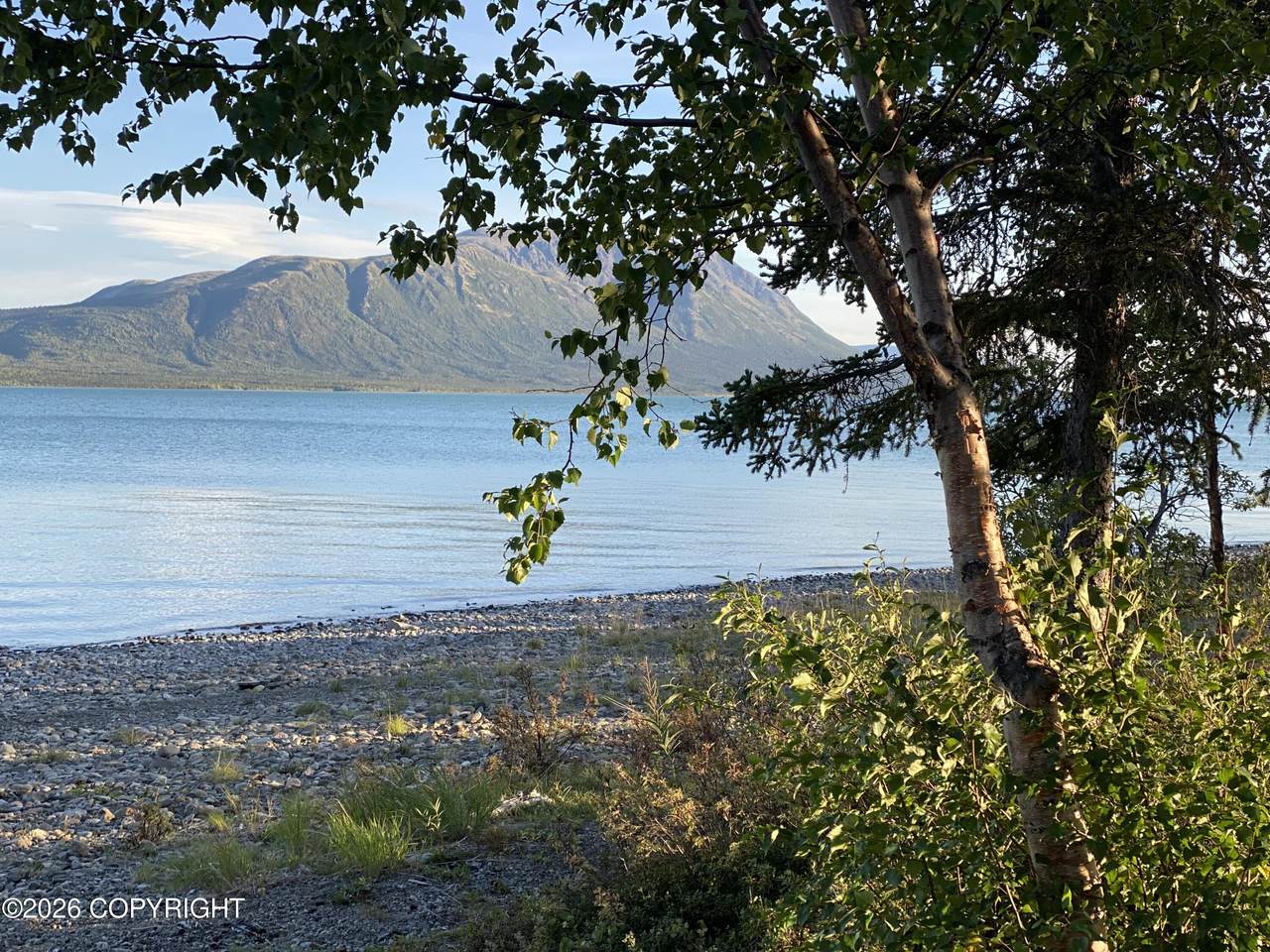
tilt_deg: -3.4
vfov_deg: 28.0
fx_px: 1908
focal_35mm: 52
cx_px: 635
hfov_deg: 36.8
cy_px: 476
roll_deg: +0.0
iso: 20
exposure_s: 1/366
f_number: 2
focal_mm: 6
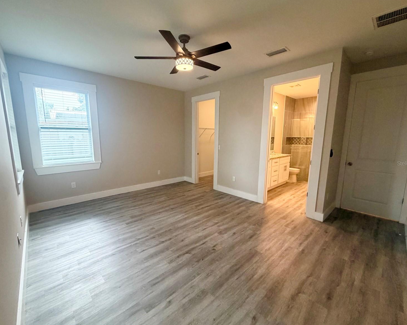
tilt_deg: -8.2
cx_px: 200
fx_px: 181
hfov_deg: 96.8
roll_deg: +0.0
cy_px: 163
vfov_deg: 84.0
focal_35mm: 15
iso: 250
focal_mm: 2.22
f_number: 2.2
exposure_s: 1/120
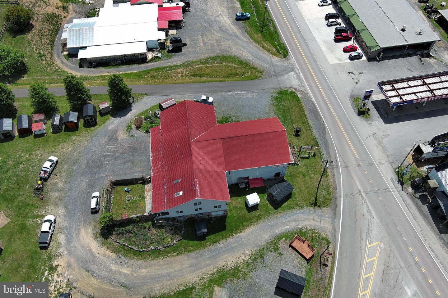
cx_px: 224
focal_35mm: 29
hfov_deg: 63.7
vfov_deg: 45.0
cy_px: 149
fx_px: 361
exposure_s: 1/1486
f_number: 2.8
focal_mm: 10.57
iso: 100
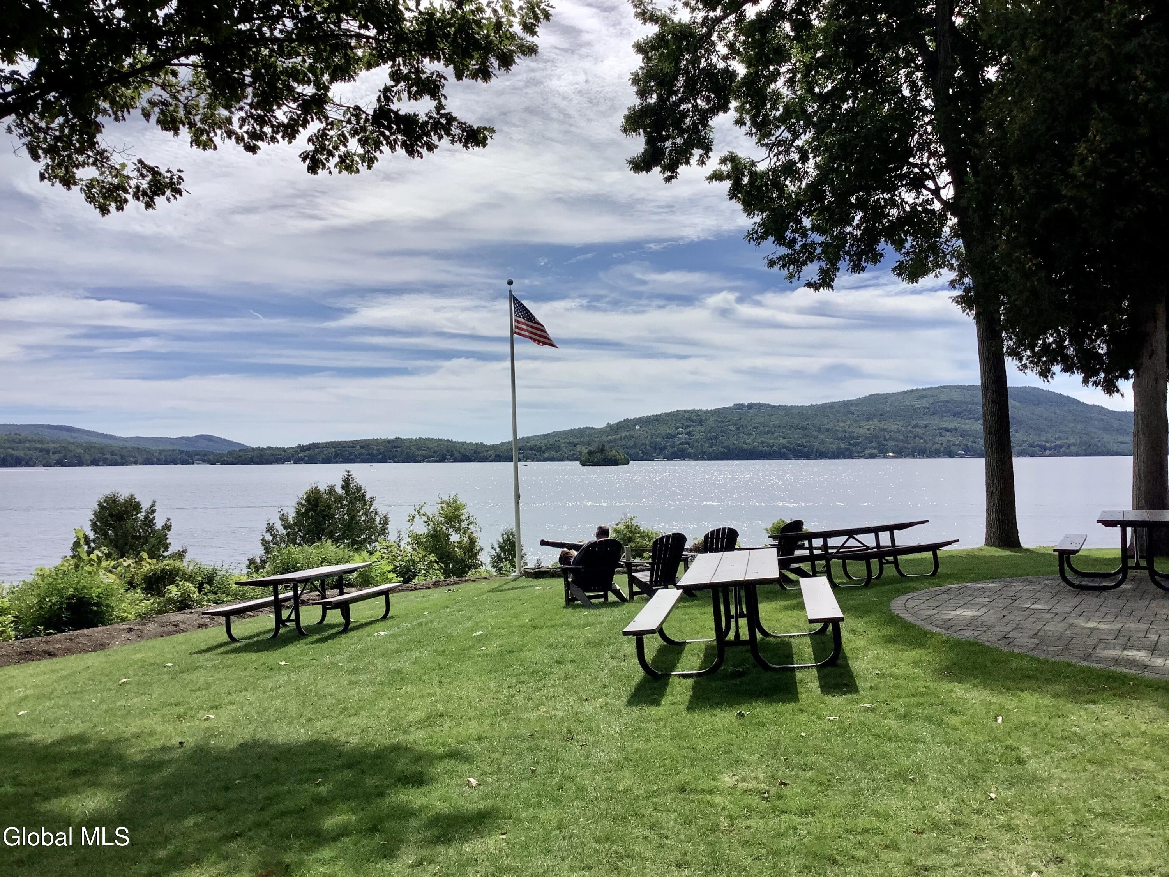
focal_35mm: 31
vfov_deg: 45.4
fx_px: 1047
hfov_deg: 58.4
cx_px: 584
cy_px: 438
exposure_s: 1/3268
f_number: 2.4
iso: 25
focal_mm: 3.3
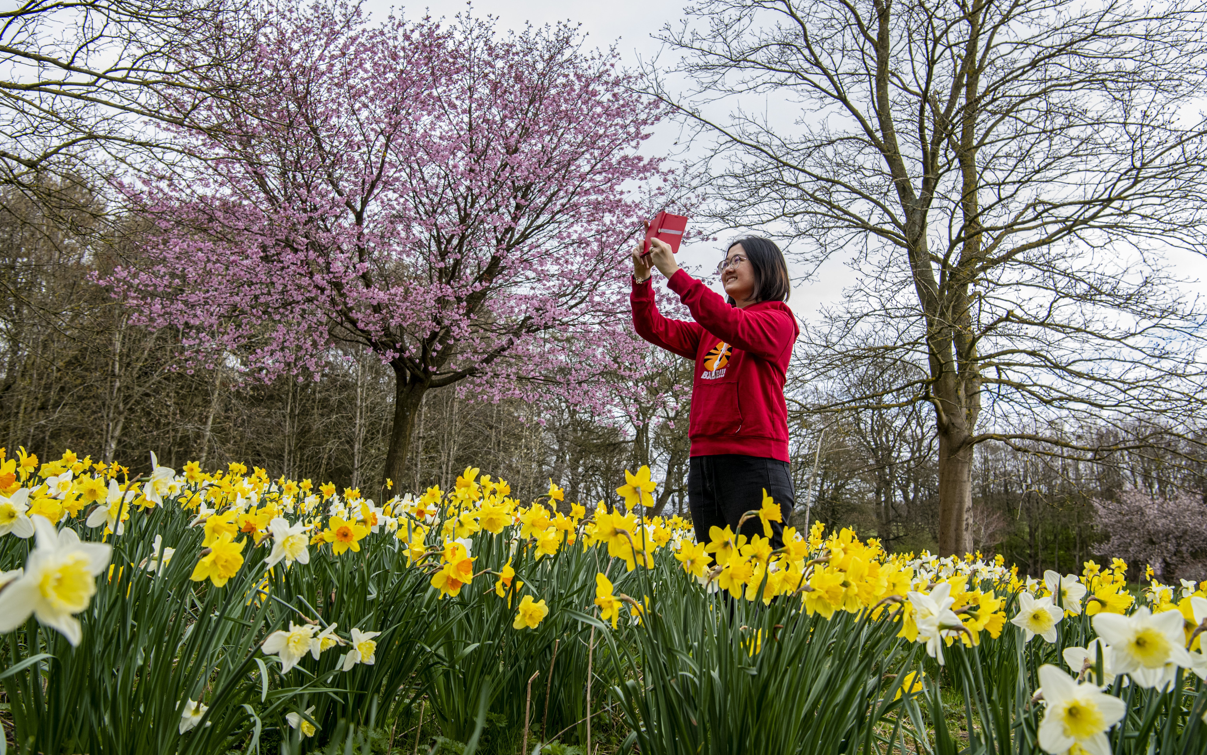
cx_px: 601
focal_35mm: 33
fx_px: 1086
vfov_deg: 38.3
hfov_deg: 58.1
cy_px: 355
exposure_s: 1/500
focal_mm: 32
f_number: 6.3
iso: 640
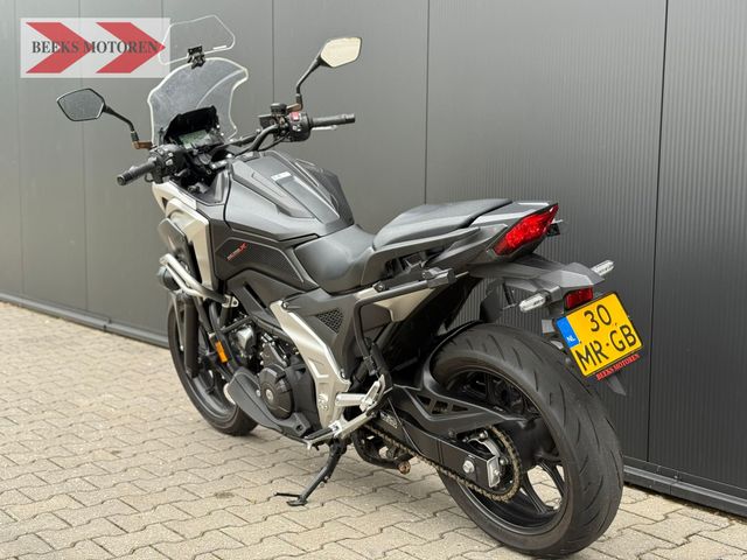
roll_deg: -0.8
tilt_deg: -5.2
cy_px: 280
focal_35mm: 48
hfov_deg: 39.7
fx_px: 1036
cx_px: 374
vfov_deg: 30.3
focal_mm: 6.76
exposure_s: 1/292
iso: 100
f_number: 1.78
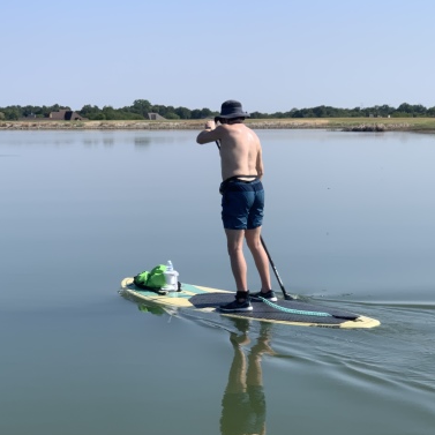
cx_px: 200
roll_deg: +0.3
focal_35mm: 78
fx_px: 1109
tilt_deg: -8.1
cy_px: 263
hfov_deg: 22.2
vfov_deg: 22.2
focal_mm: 6
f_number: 2.4
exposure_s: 1/1295
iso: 16
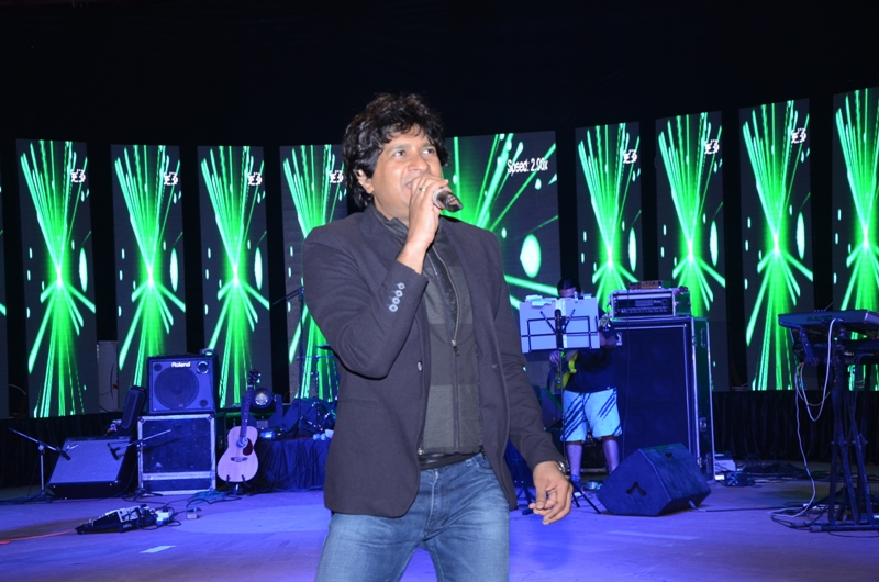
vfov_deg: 21.5
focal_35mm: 63
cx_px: 440
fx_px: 1535
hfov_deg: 32.0
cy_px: 291
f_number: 5.6
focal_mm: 42
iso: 800
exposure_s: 1/125
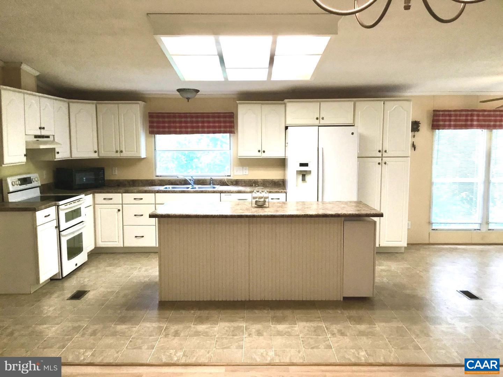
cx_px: 252
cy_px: 188
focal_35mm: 31
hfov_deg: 58.4
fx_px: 450
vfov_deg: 45.4
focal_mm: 3.3
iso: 50
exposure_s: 1/30
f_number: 2.4
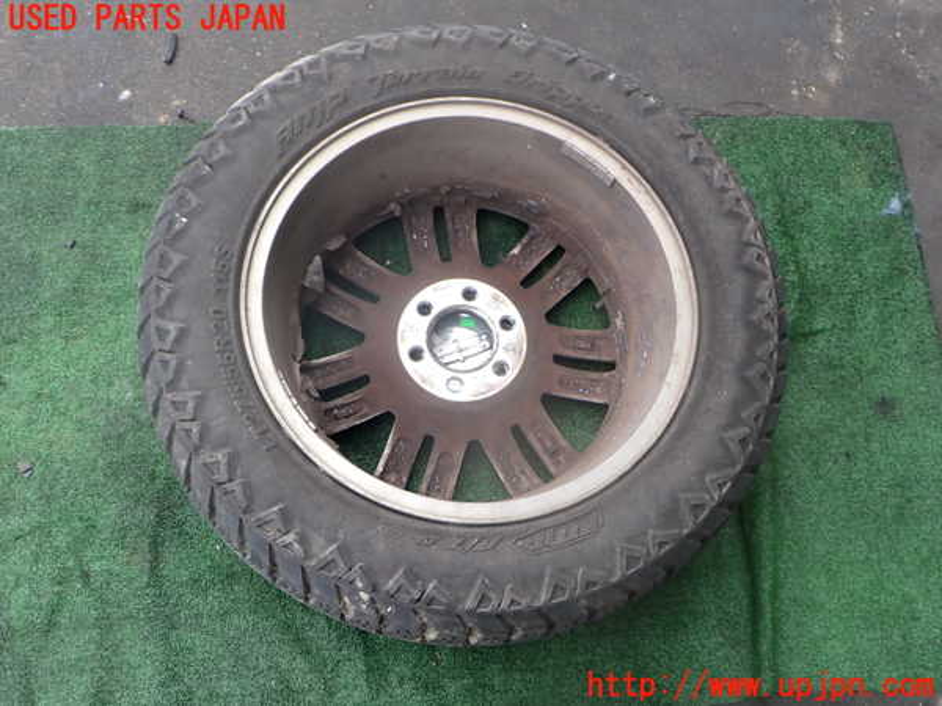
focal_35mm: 30
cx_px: 471
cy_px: 353
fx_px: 816
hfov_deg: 60.0
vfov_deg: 46.8
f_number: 3.2
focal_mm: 5.4
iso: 100
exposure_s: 1/250
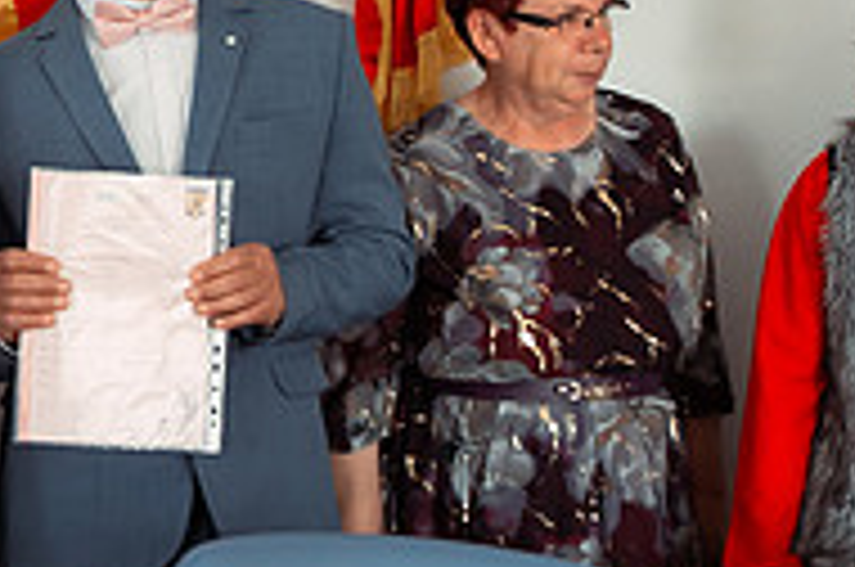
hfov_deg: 14.8
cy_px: -31
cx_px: -177
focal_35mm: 134
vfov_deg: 10.1
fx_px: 3177
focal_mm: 35
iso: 1600
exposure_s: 1/125
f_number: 3.2
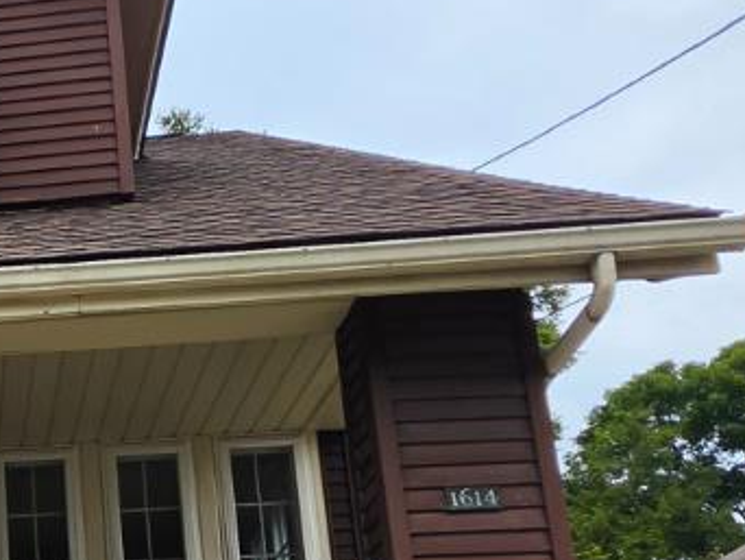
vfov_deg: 24.2
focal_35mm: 57
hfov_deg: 28.2
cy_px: 598
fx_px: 1228
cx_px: -211
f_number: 1.9
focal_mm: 2.2
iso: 32
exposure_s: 1/1859
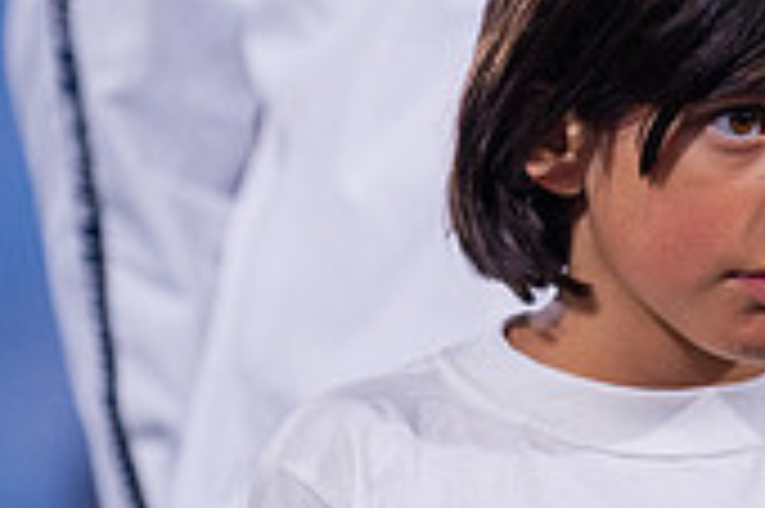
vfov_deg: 2.4
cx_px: 702
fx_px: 12313
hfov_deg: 3.6
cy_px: 342
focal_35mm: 580
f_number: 2.8
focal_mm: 170
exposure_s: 1/2500
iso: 1600
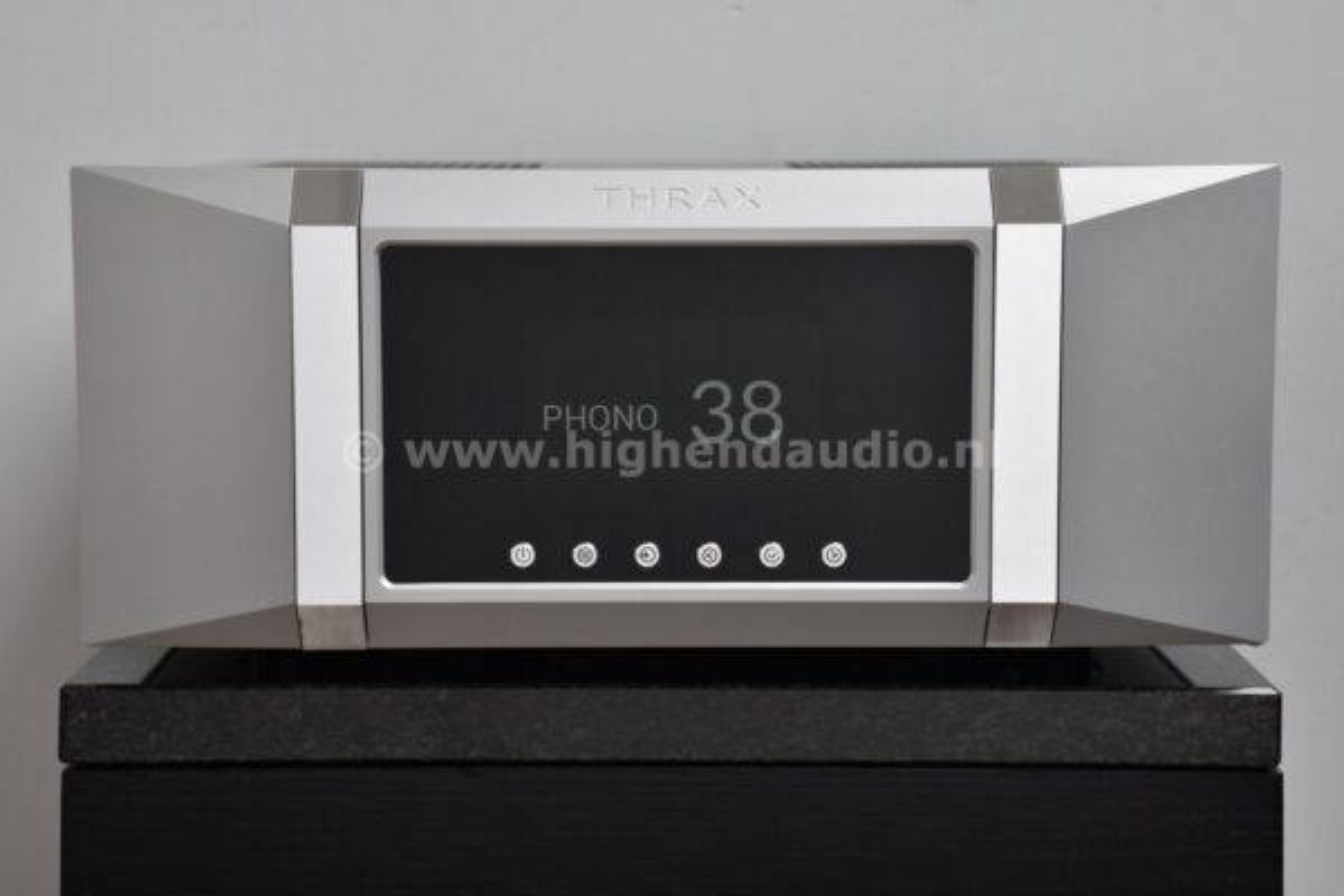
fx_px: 2912
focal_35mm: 78
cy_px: 448
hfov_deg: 26.0
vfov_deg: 17.5
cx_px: 672
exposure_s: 1/160
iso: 400
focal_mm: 52
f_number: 6.3
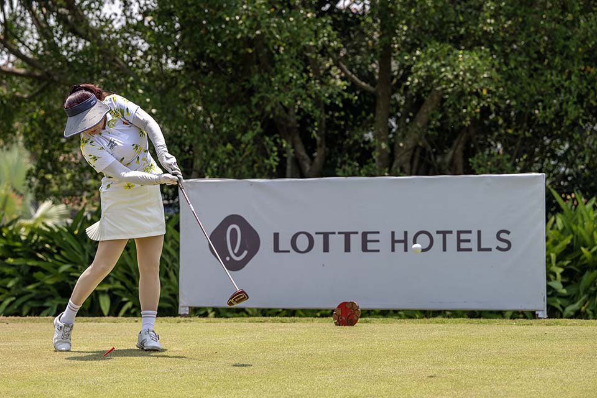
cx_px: 298
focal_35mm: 88
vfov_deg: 15.5
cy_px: 199
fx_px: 1459
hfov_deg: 23.1
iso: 560
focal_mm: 88
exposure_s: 1/5000
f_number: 3.5
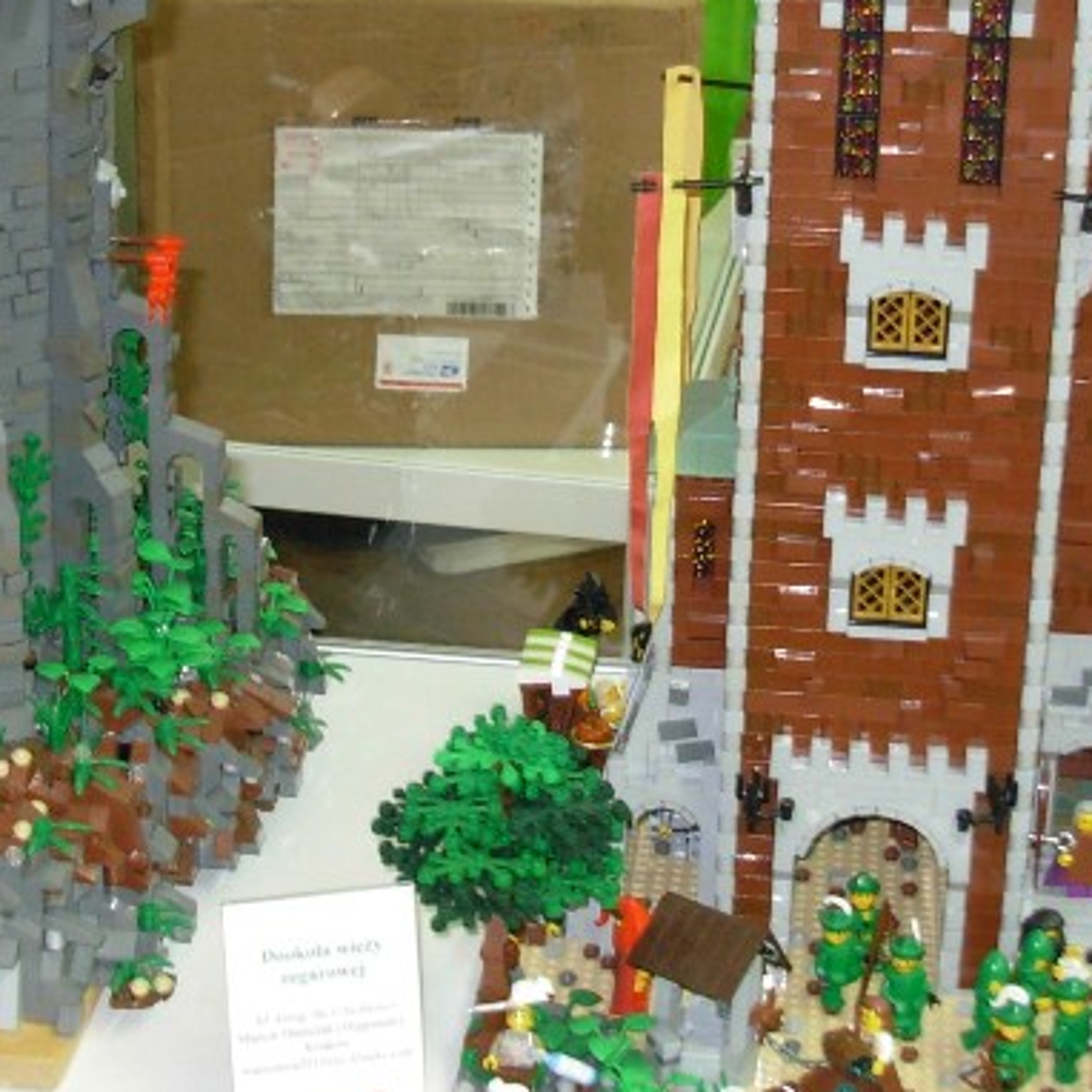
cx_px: 492
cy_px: 114
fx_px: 3212
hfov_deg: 19.3
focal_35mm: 90
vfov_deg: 19.0
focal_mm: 6.3
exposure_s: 1/13
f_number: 2.9
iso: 200
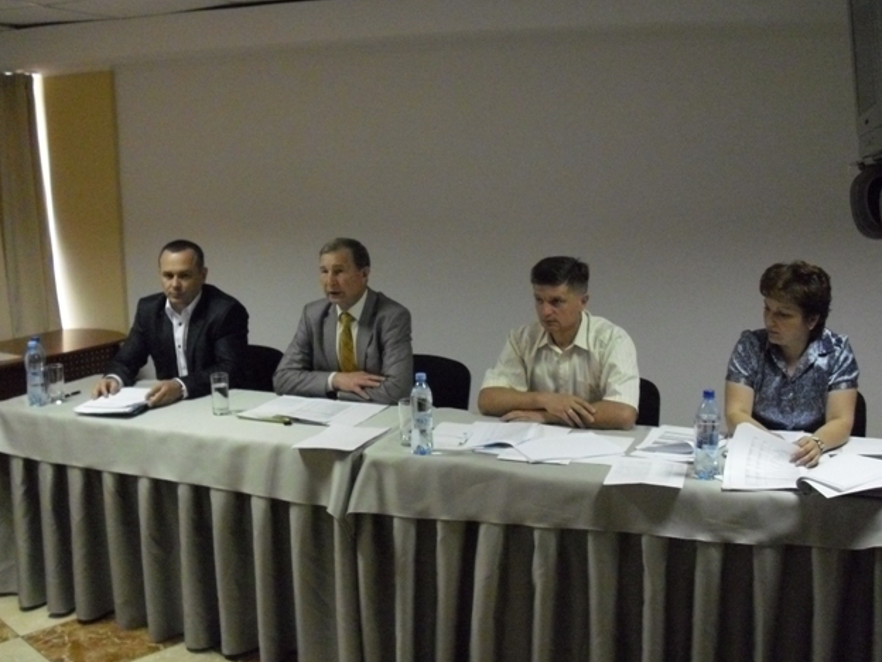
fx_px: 994
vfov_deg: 36.8
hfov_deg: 47.9
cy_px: 330
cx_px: 448
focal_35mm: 39
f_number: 2.8
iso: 800
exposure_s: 1/60
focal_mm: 6.2
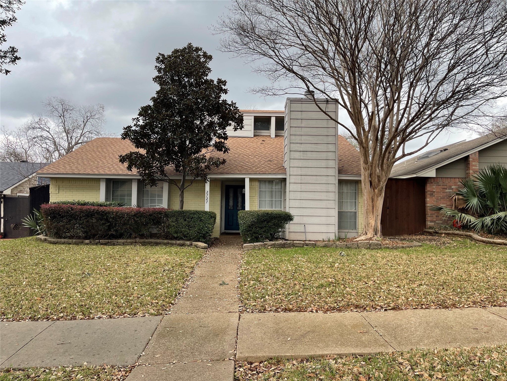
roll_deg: -1.4
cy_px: 190
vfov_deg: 54.9
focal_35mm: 25
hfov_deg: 69.4
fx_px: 366
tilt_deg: +3.1
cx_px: 254
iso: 32
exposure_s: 1/668
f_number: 1.6
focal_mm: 5.1
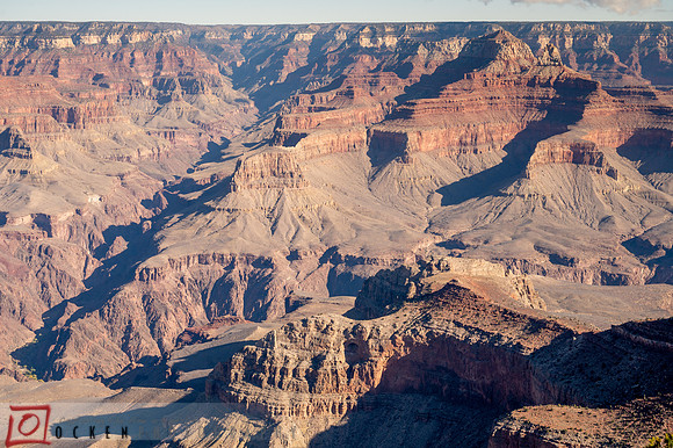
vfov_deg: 25.3
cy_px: 224
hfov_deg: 37.2
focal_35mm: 53
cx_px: 336
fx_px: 999
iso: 400
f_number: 8
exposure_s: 1/1000
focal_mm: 53
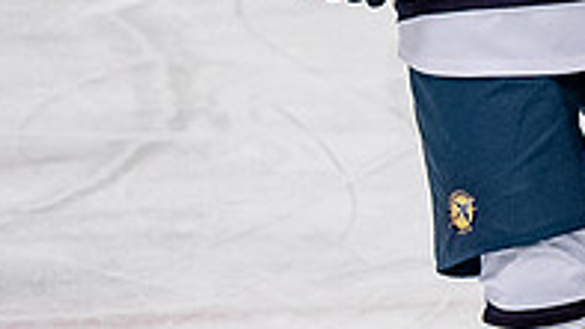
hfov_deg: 3.3
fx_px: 10289
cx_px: 491
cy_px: -222
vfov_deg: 1.8
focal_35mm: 663
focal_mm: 100
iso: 1800
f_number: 3.5
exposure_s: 1/800
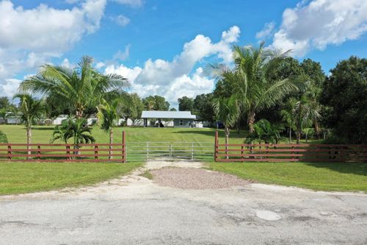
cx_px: 184
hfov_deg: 65.5
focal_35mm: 28
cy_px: 122
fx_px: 285
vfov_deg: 46.4
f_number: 5.6
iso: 100
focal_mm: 10.26
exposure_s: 1/500
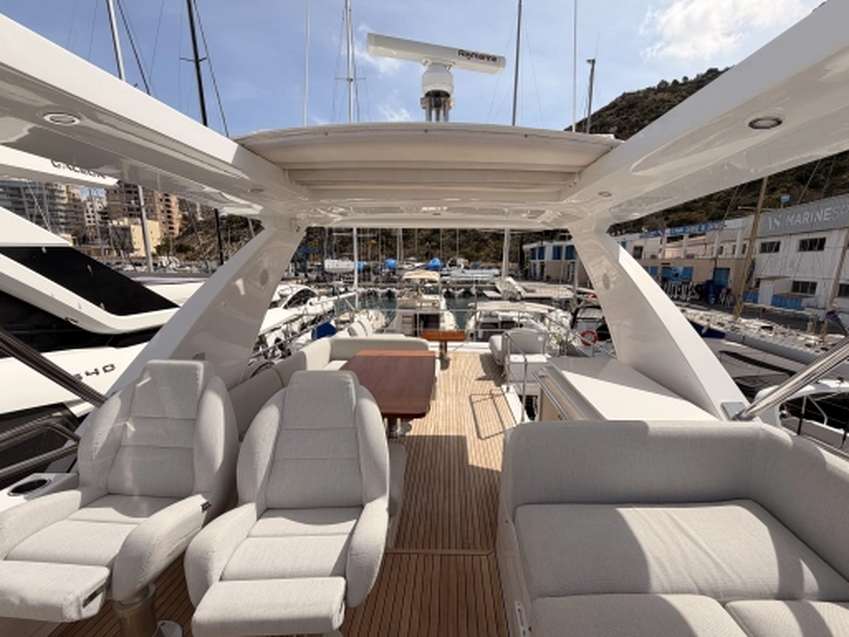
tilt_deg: -10.4
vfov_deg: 81.7
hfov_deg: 98.0
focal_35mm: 15
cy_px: 330
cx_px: 450
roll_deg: +0.4
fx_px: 368
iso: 20
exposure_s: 1/1368
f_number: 2.2
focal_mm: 2.22
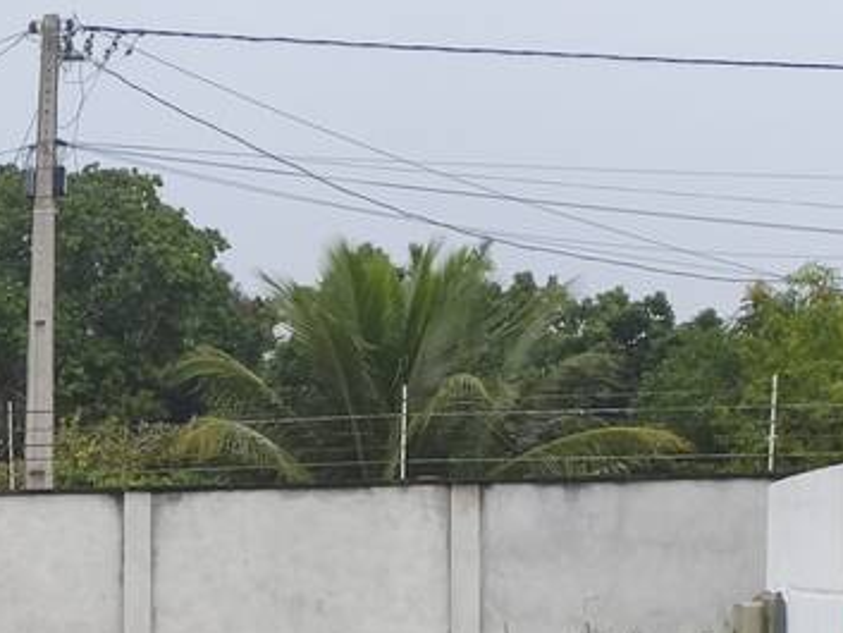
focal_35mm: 106
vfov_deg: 13.7
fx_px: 2582
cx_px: -394
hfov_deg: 16.9
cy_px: 712
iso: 320
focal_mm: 4.94
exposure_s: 1/718
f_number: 1.5
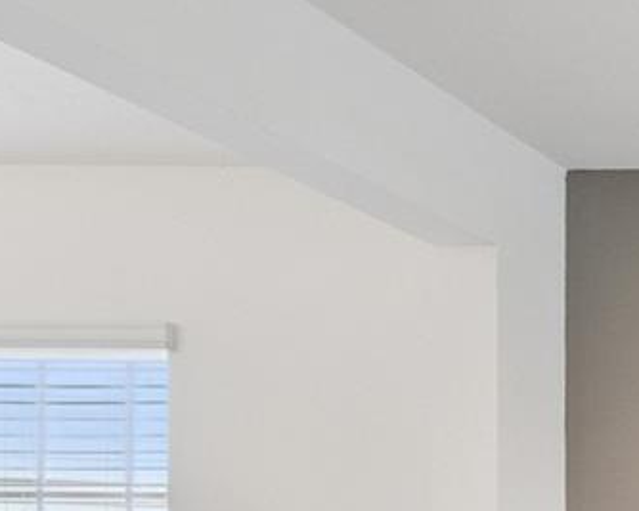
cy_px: 683
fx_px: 1361
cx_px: 1366
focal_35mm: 72
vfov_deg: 19.4
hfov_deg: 17.0
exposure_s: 1/125
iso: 2000
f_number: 7.1
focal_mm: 16
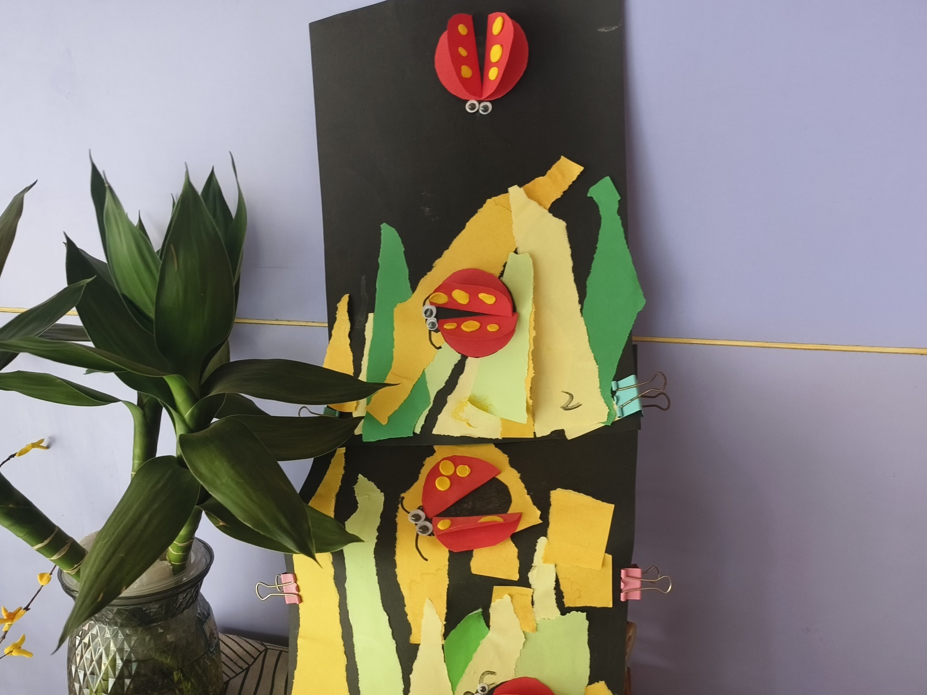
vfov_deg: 47.9
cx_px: 420
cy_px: 417
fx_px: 777
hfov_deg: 61.5
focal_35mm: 29
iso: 1074
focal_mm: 5.5
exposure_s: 1/50
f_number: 1.75
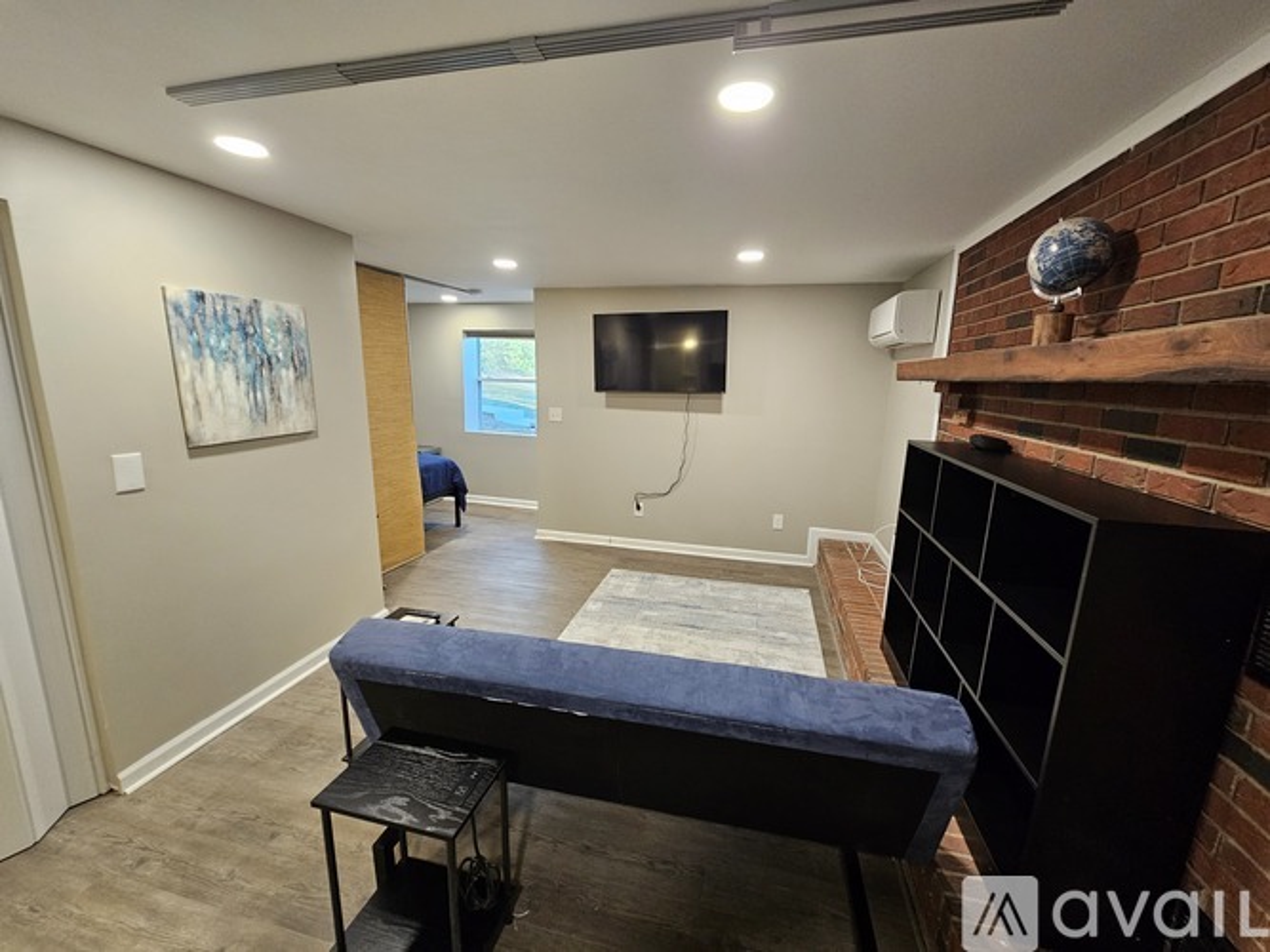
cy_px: 476
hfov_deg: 106.2
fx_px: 477
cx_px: 635
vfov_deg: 89.9
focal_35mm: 13
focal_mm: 2.2
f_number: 2.2
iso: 320
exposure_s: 1/60
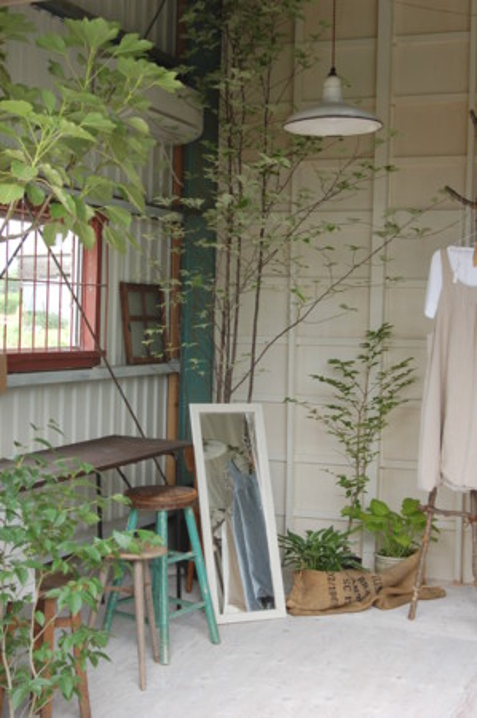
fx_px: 1046
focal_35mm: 52
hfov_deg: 25.7
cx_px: 238
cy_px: 359
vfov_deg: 37.9
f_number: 5.6
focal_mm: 35
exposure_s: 1/125
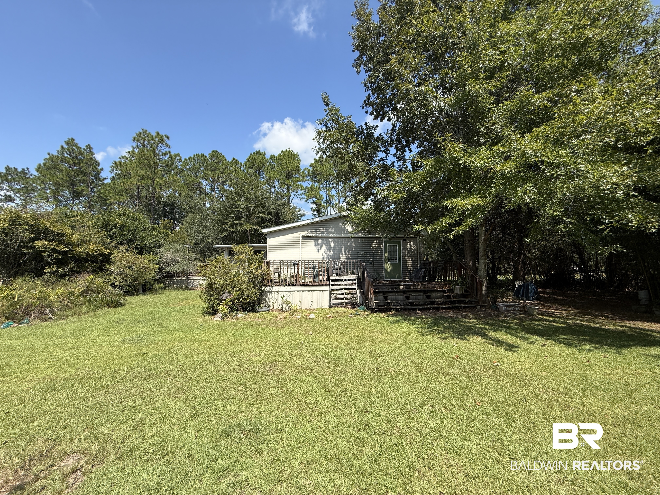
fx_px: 267
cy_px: 248
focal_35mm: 14
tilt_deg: +4.2
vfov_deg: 85.7
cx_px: 330
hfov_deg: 102.1
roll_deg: +0.5
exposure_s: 1/1235
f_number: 2.2
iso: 50
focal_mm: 2.22
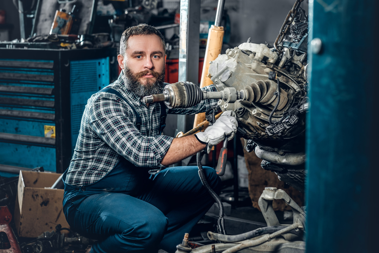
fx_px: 884
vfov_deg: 16.3
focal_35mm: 84
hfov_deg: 24.2
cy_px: 126
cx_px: 190
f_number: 2.8
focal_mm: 56
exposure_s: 1/180
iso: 200
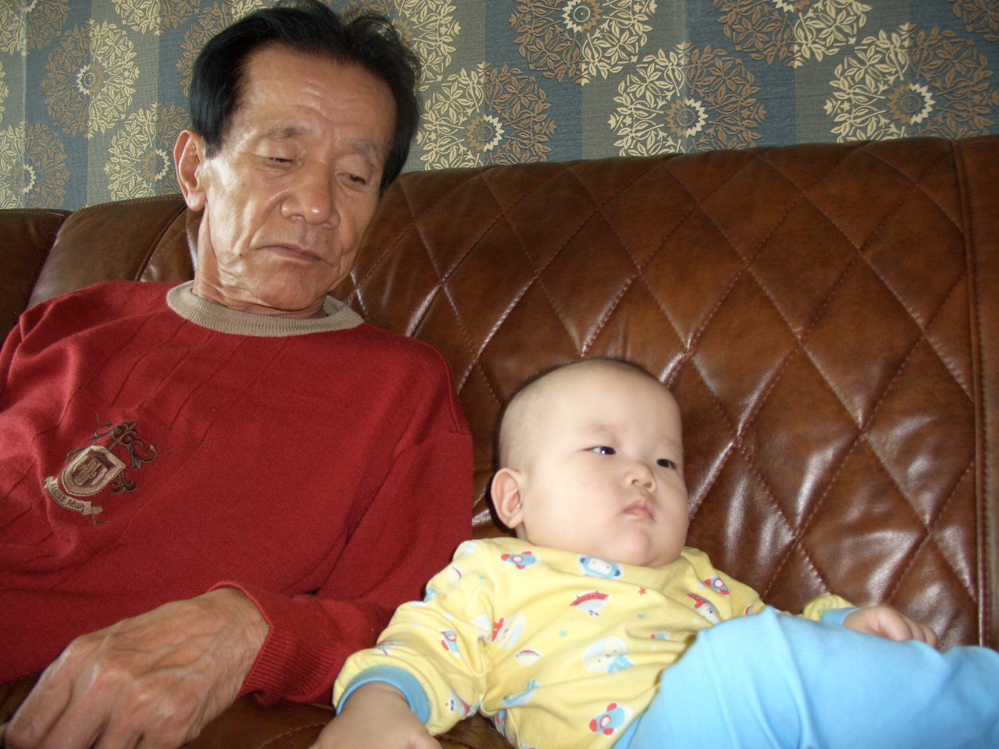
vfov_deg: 42.9
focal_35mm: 33
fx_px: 952
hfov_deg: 55.4
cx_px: 500
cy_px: 374
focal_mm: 7.1
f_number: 2.8
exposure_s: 1/60
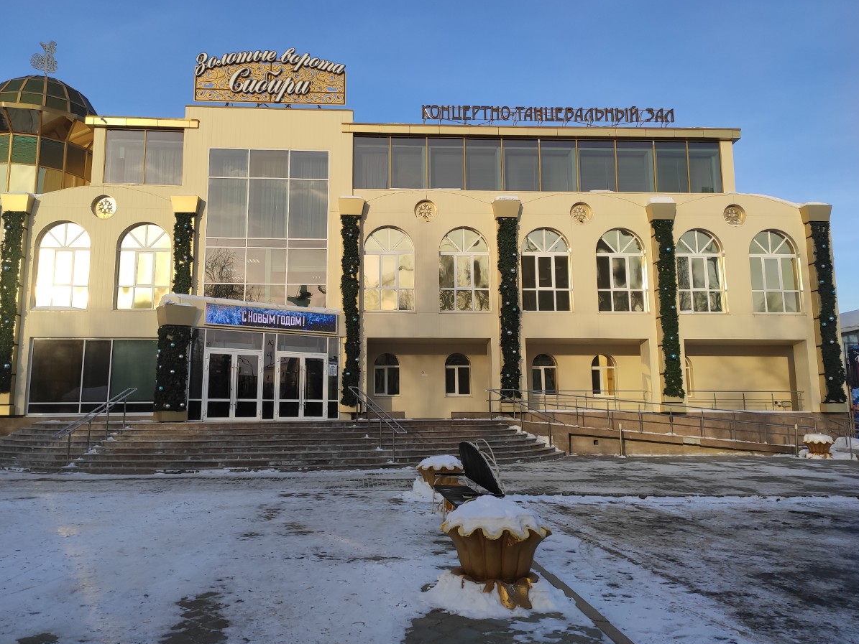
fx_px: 720
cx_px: 399
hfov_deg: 61.6
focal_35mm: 29
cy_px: 309
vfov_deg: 48.2
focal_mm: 4.77
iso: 112
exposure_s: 1/1250
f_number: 1.75
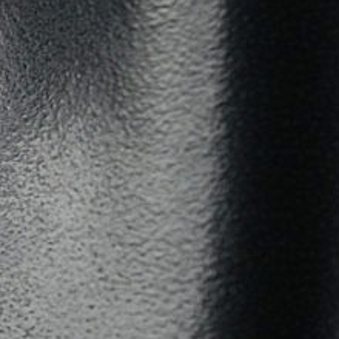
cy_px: 359
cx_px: -746
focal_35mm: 516
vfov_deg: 3.4
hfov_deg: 3.3
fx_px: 5719
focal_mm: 55
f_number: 8
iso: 500
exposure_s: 1/60
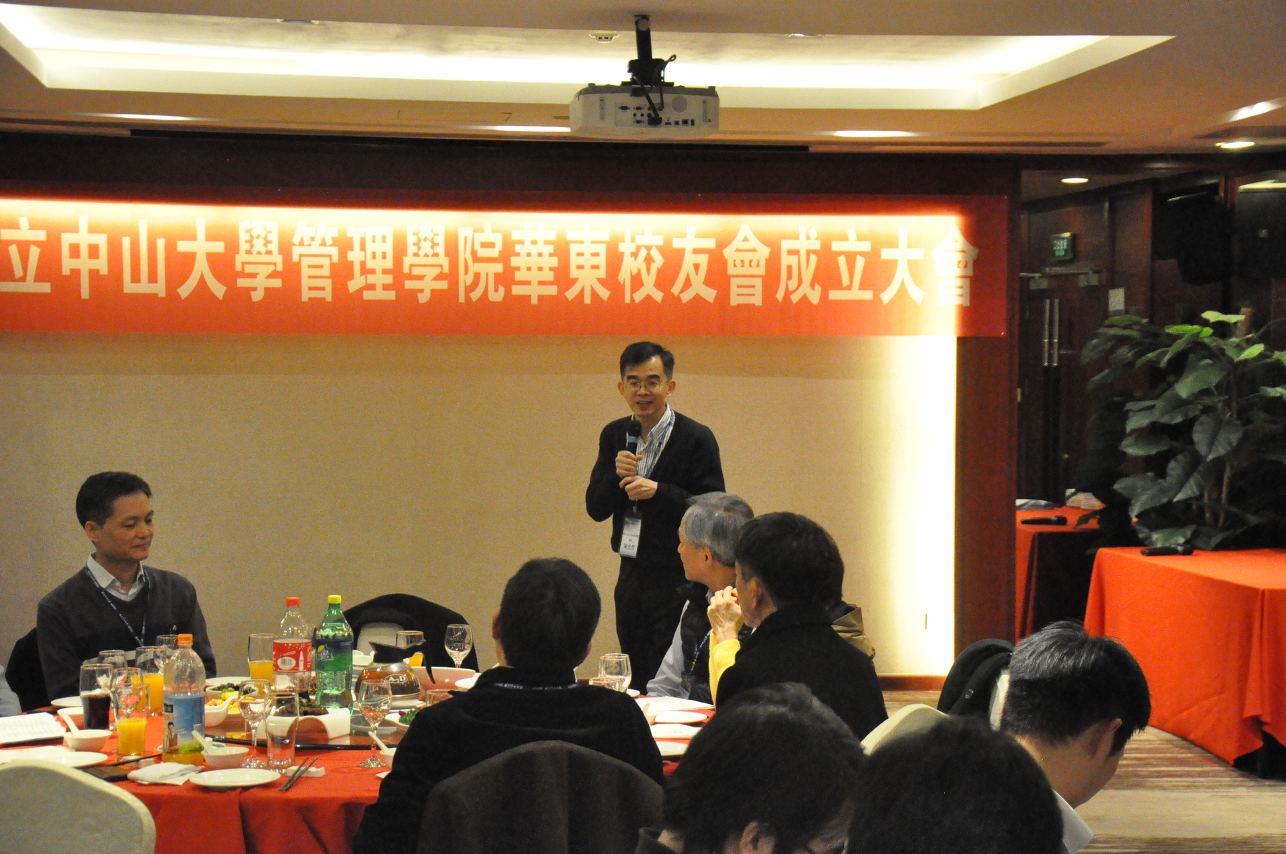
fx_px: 2408
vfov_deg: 20.1
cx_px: 643
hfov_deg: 29.9
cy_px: 427
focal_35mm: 68
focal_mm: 45
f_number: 4.8
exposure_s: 1/100
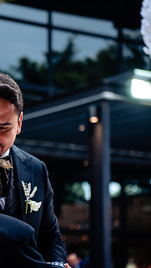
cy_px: 135
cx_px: -10
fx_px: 789
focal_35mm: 111
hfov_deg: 10.8
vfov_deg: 19.3
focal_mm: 70
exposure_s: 1/160
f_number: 2.8
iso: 320
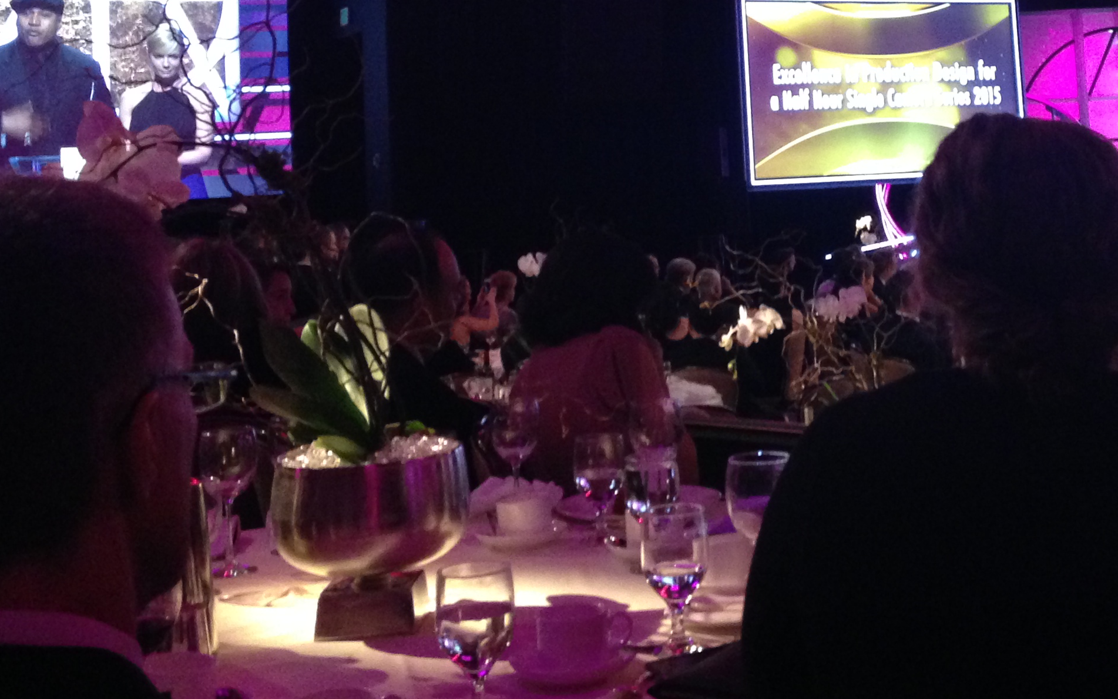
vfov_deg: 21.0
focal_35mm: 60
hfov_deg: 33.7
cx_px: 746
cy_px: 33
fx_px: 1828
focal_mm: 4.12
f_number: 2.4
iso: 400
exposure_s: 1/20
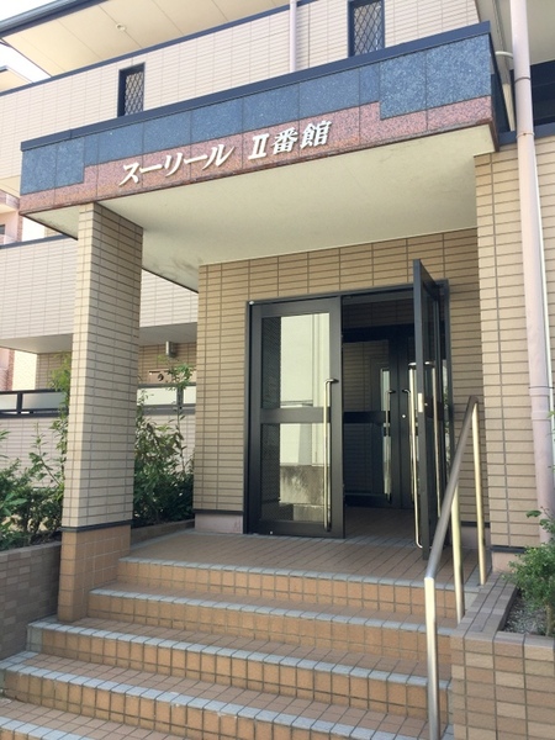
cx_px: 278
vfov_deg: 61.7
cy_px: 370
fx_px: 620
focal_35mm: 29
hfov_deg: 48.2
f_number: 2.2
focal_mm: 4.15
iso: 32
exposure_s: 1/229
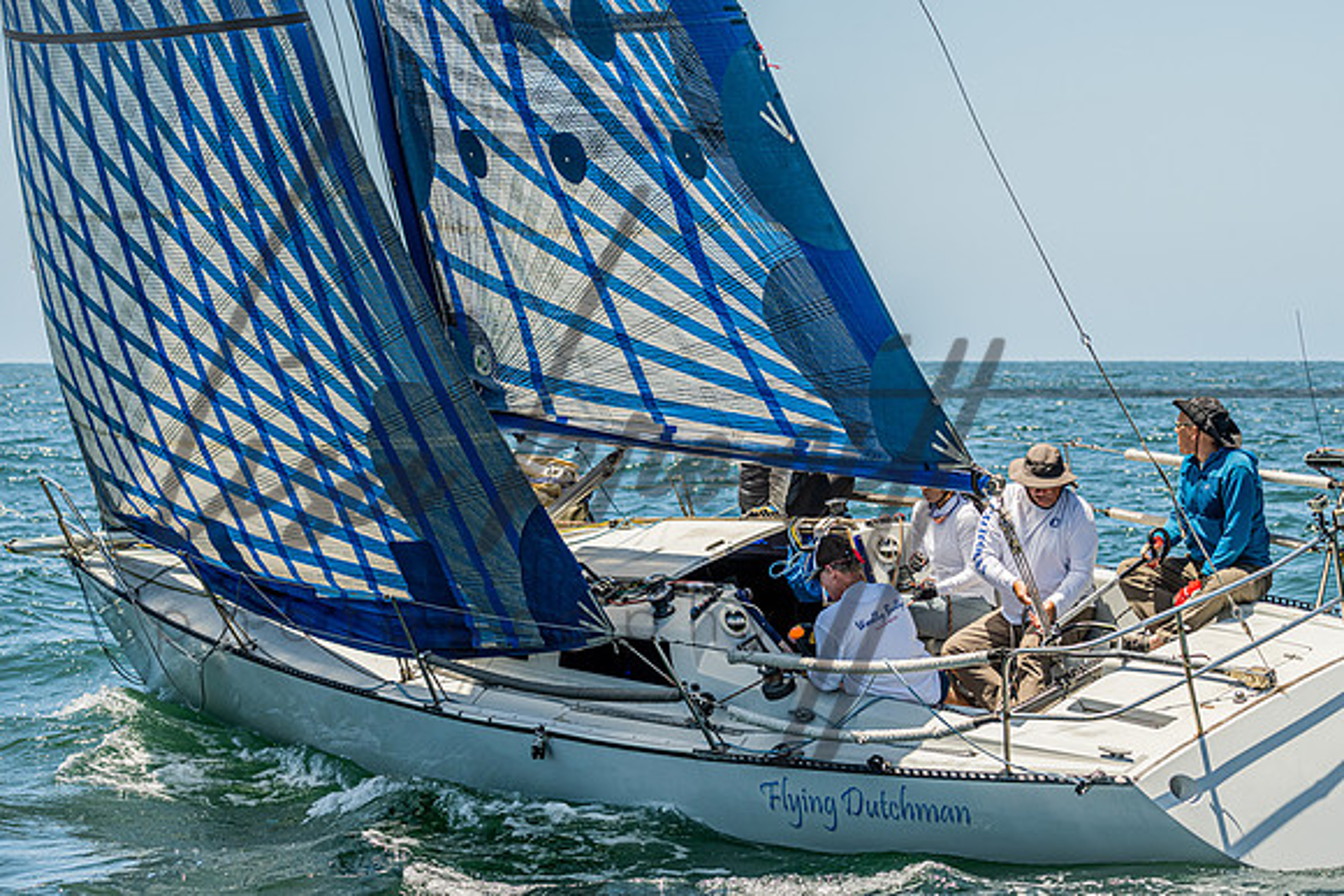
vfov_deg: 11.7
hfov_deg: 17.4
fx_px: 4383
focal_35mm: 117
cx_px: 789
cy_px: 526
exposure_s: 1/1000
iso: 320
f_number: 5.6
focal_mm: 100
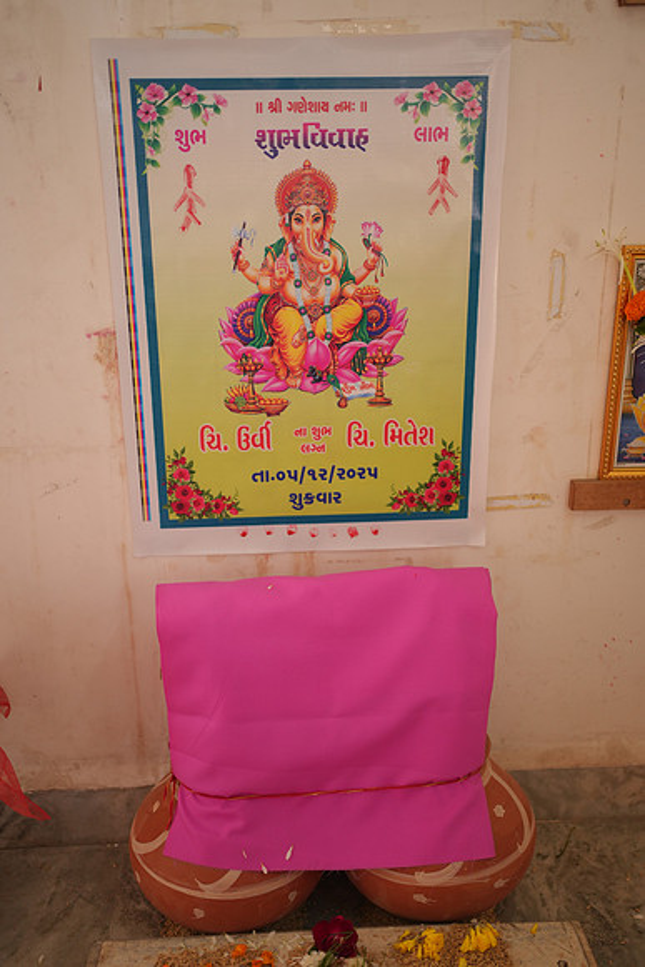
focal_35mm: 35
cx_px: 322
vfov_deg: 54.4
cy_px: 484
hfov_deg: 37.9
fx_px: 940
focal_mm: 35
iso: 640
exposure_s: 1/500
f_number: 1.8
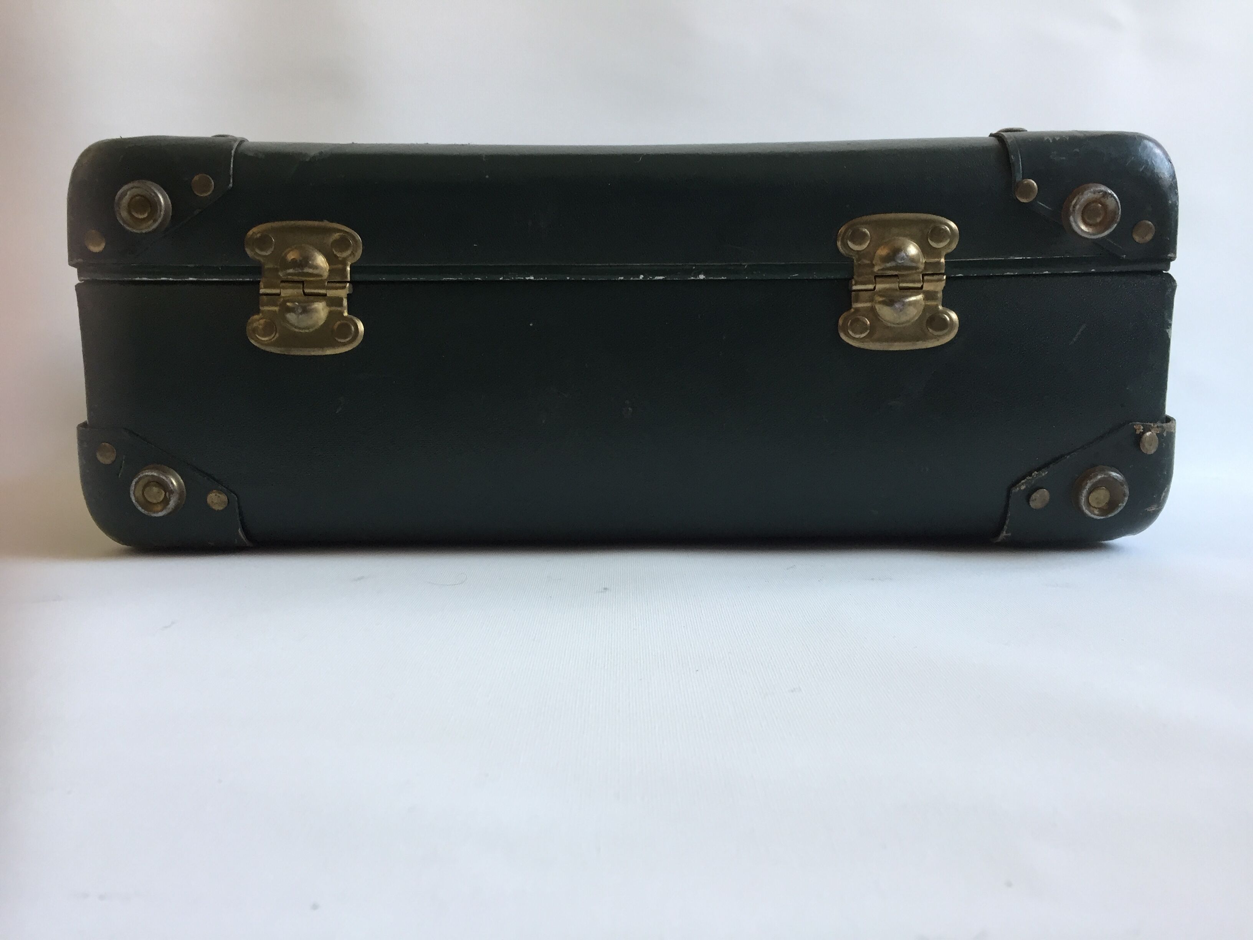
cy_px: 470
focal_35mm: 29
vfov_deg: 48.2
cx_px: 626
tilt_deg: -7.1
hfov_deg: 61.7
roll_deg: +0.2
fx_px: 1050
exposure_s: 1/33
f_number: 2.2
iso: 80
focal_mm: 4.15
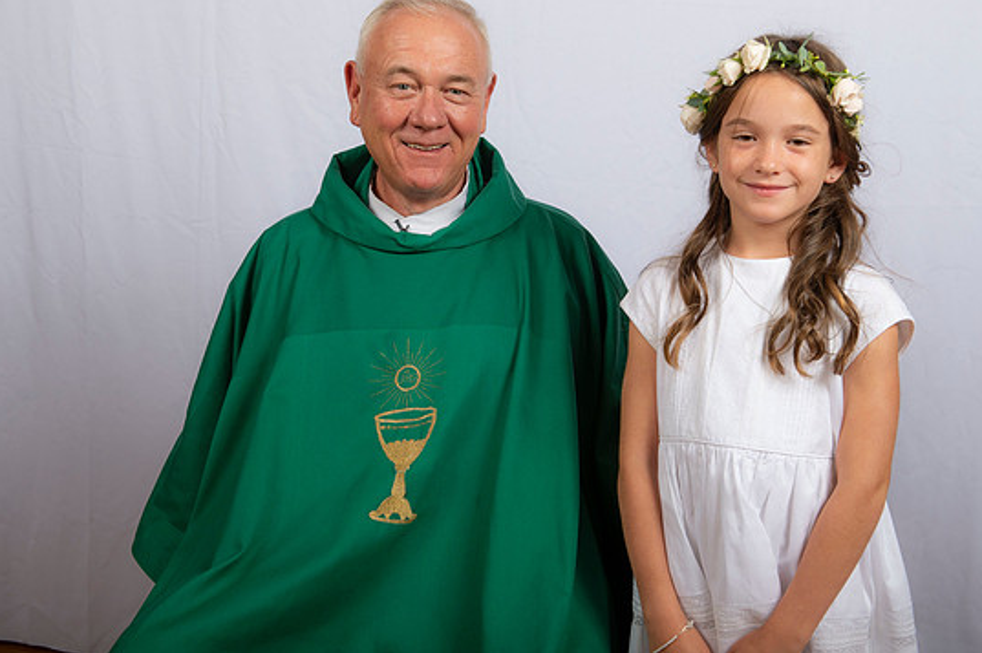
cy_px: 335
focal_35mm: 54
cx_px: 508
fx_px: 1472
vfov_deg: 25.0
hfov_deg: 36.9
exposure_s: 1/200
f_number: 8
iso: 320
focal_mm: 50
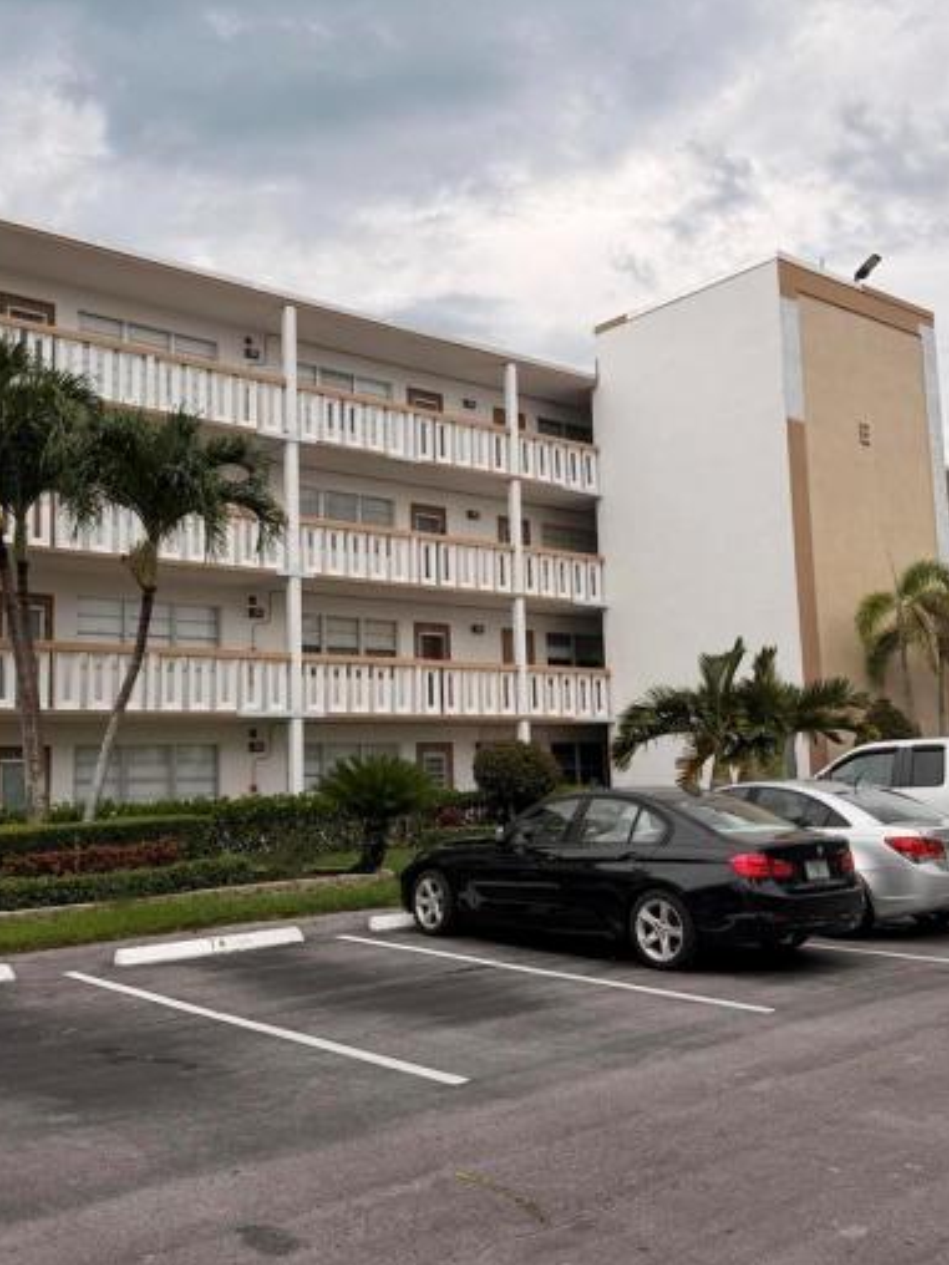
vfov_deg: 53.9
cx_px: 451
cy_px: 613
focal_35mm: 34
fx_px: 1243
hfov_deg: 41.8
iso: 80
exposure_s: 1/3279
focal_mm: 6.76
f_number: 1.78
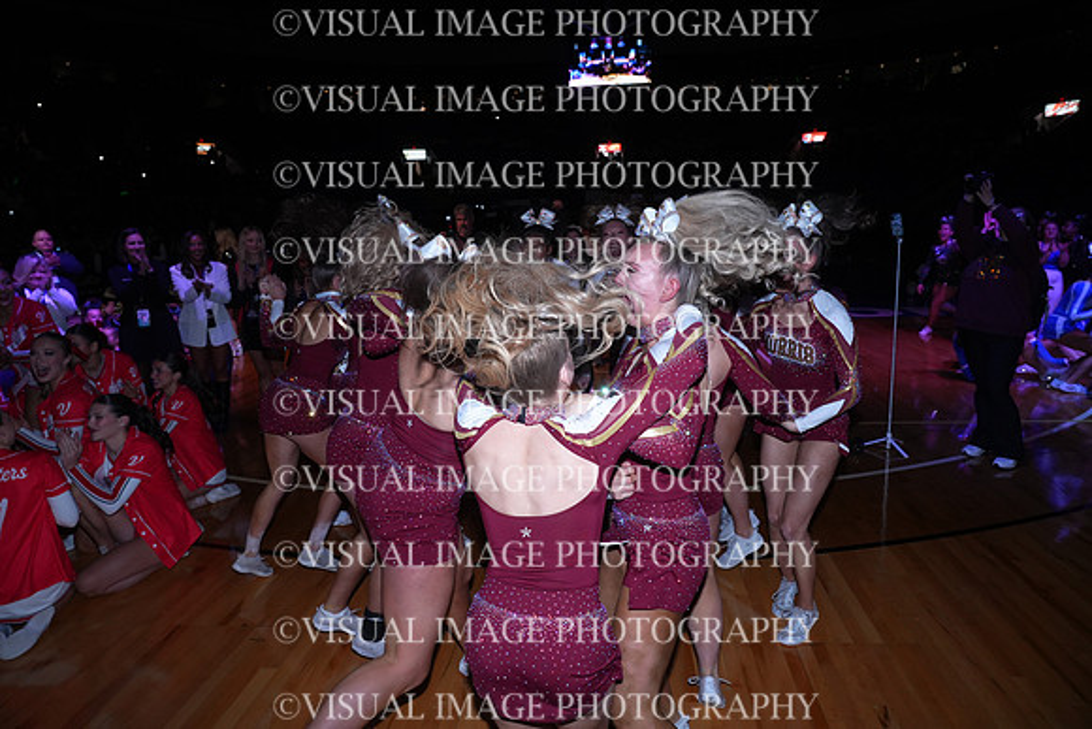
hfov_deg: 73.7
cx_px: 546
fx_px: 728
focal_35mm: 24
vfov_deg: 53.2
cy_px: 364
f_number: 5.6
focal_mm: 24
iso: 1600
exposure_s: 1/250
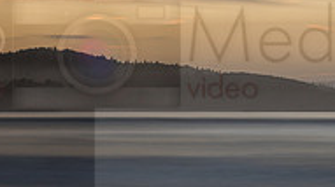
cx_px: 97
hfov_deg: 9.6
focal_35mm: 224
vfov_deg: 5.4
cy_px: 29
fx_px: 1988
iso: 100
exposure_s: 25
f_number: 8
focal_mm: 70
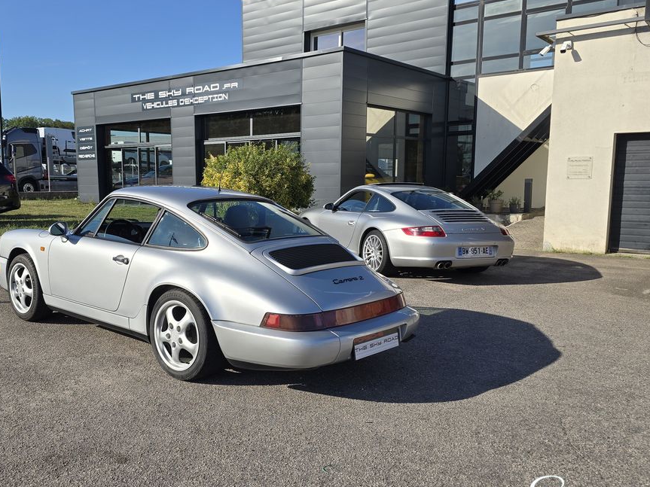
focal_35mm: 32
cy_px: 248
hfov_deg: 55.6
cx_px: 215
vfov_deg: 44.1
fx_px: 601
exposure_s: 1/955
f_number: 1.7
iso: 12
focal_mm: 6.3
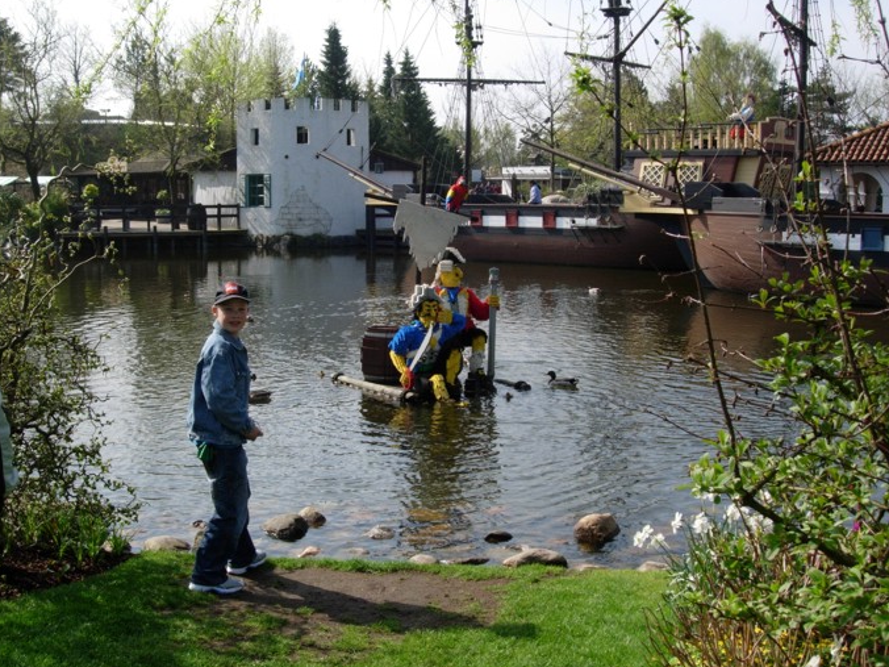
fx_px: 1156
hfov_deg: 42.0
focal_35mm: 45
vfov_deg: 32.2
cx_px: 405
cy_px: 324
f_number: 4.8
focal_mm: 7.8
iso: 64
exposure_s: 1/430
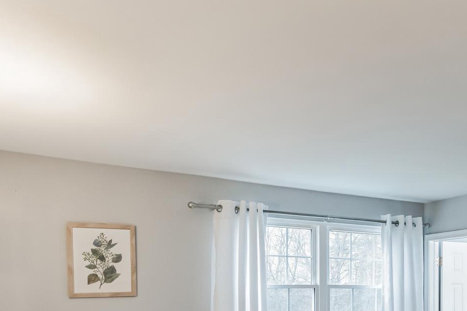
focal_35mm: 37
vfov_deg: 33.7
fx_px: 480
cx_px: 402
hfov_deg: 47.6
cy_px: 289
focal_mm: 17
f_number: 7.1
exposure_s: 1/30
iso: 800
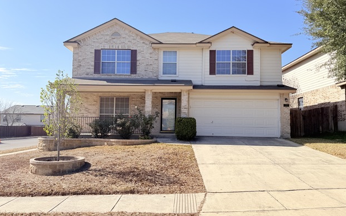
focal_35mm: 26
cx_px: 170
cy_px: 106
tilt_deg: +5.3
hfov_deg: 70.4
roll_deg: -1.3
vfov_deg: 47.6
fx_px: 245
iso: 80
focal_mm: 6.76
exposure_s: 1/4673
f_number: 1.78
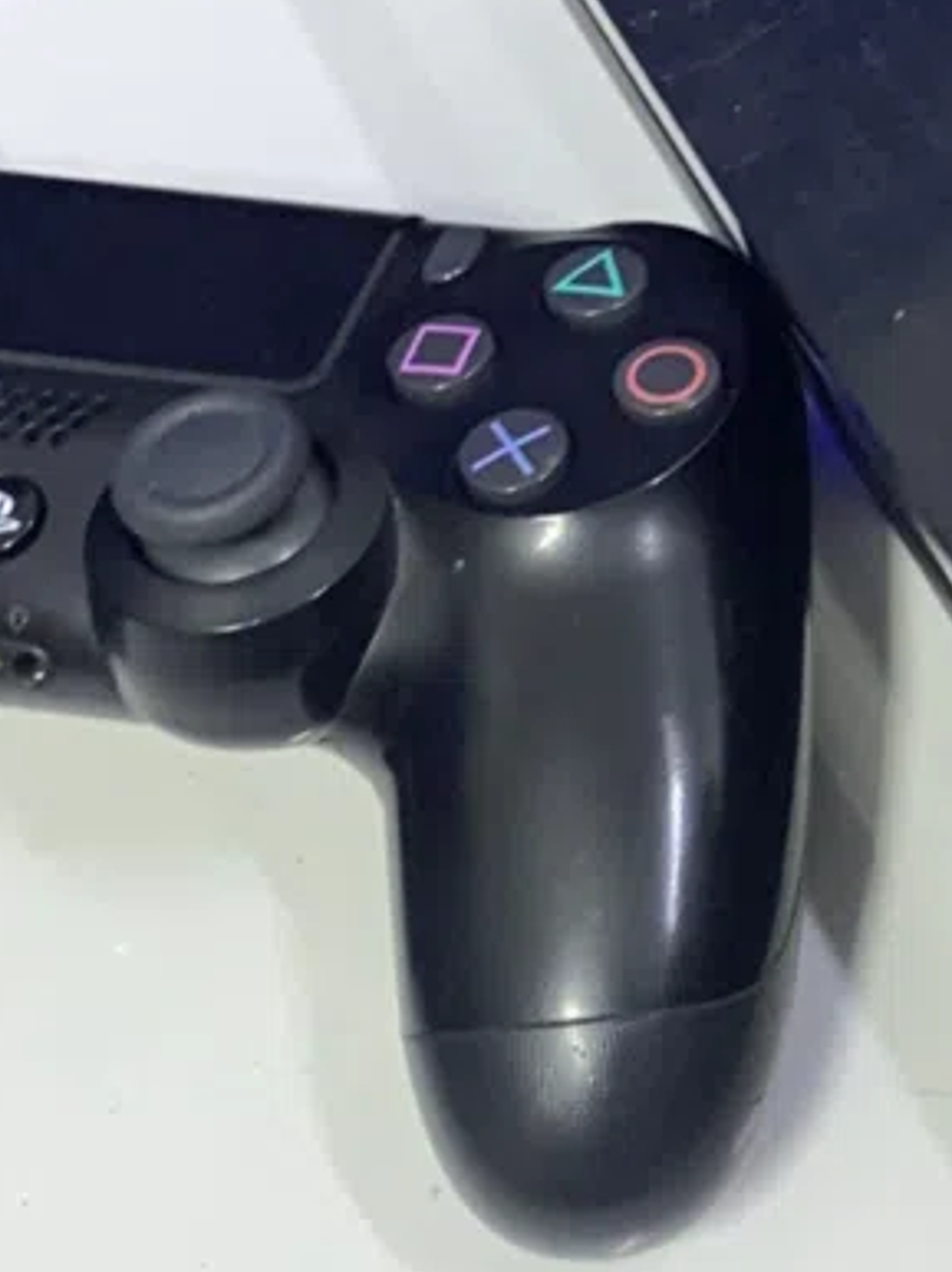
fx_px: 3377
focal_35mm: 92
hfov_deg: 14.5
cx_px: 1584
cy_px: 305
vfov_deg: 21.1
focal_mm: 4.25
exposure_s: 1/60
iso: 250
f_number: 1.8
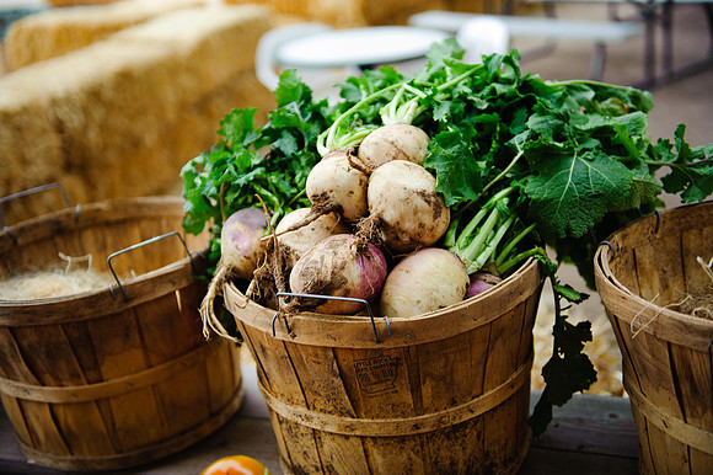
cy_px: 238
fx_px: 950
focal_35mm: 48
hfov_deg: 41.1
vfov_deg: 28.0
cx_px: 356
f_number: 2.8
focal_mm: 48
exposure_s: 1/160
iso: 200
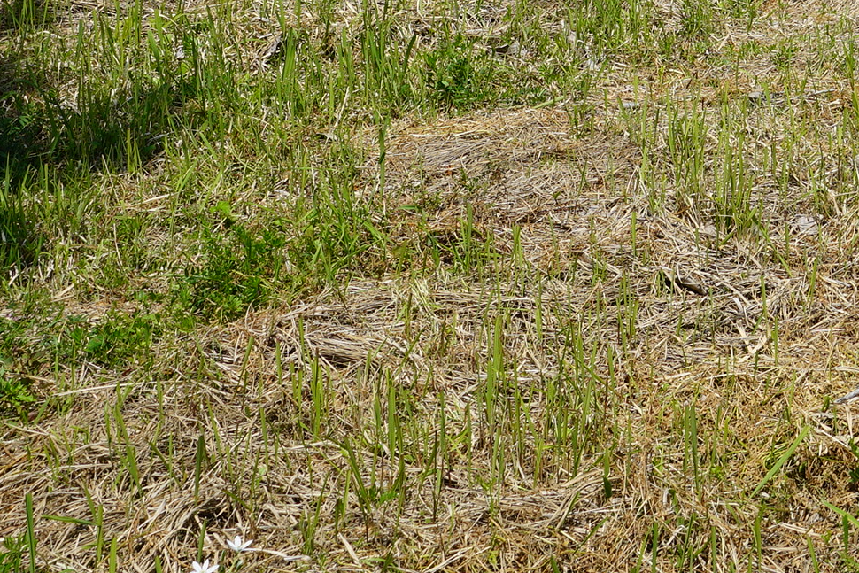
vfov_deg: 15.2
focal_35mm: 78
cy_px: -448
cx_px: 1023
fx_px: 1861
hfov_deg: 23.8
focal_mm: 19
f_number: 10
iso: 100
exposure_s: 1/160
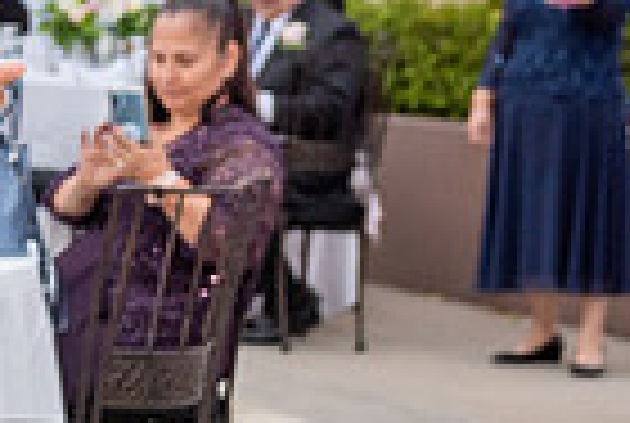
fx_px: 3770
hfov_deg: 9.1
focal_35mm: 215
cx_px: -540
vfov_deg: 6.4
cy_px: 272
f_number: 4
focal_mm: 52
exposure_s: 1/160
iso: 1250
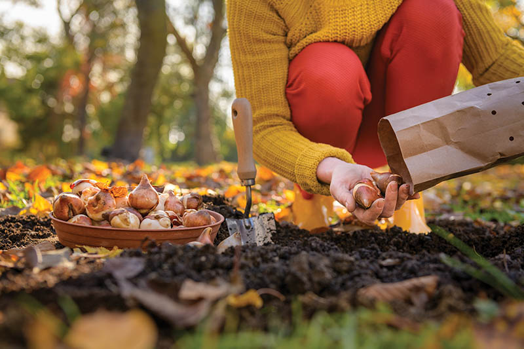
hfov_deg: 39.6
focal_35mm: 50
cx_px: 262
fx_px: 728
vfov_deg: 27.0
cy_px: 174
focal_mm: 50
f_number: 3.5
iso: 125
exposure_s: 1/250
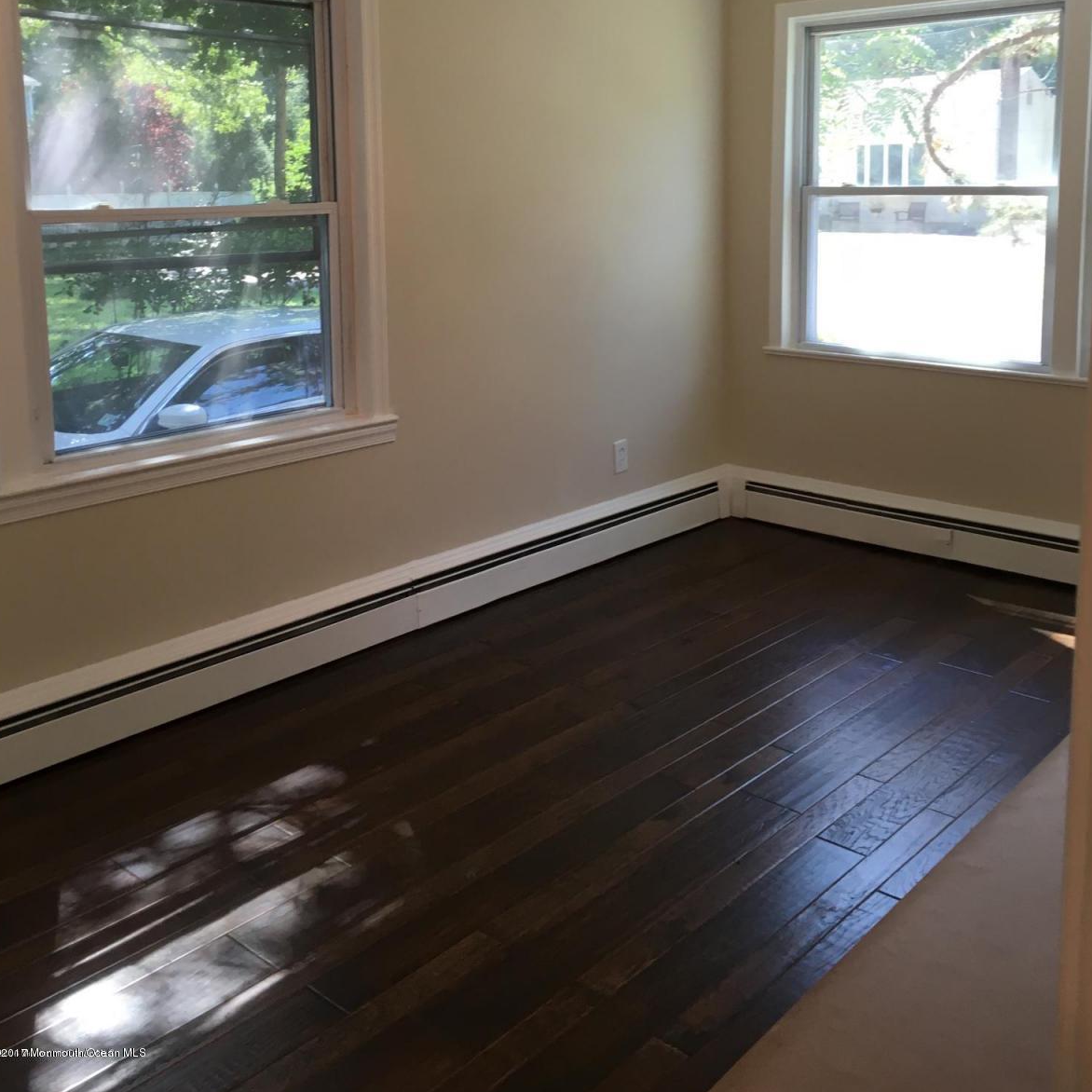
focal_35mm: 35
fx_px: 1249
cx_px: 546
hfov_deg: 47.2
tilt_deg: -6.9
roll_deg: +1.4
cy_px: 355
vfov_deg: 46.4
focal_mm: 4.15
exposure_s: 1/40
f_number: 2.2
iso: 25
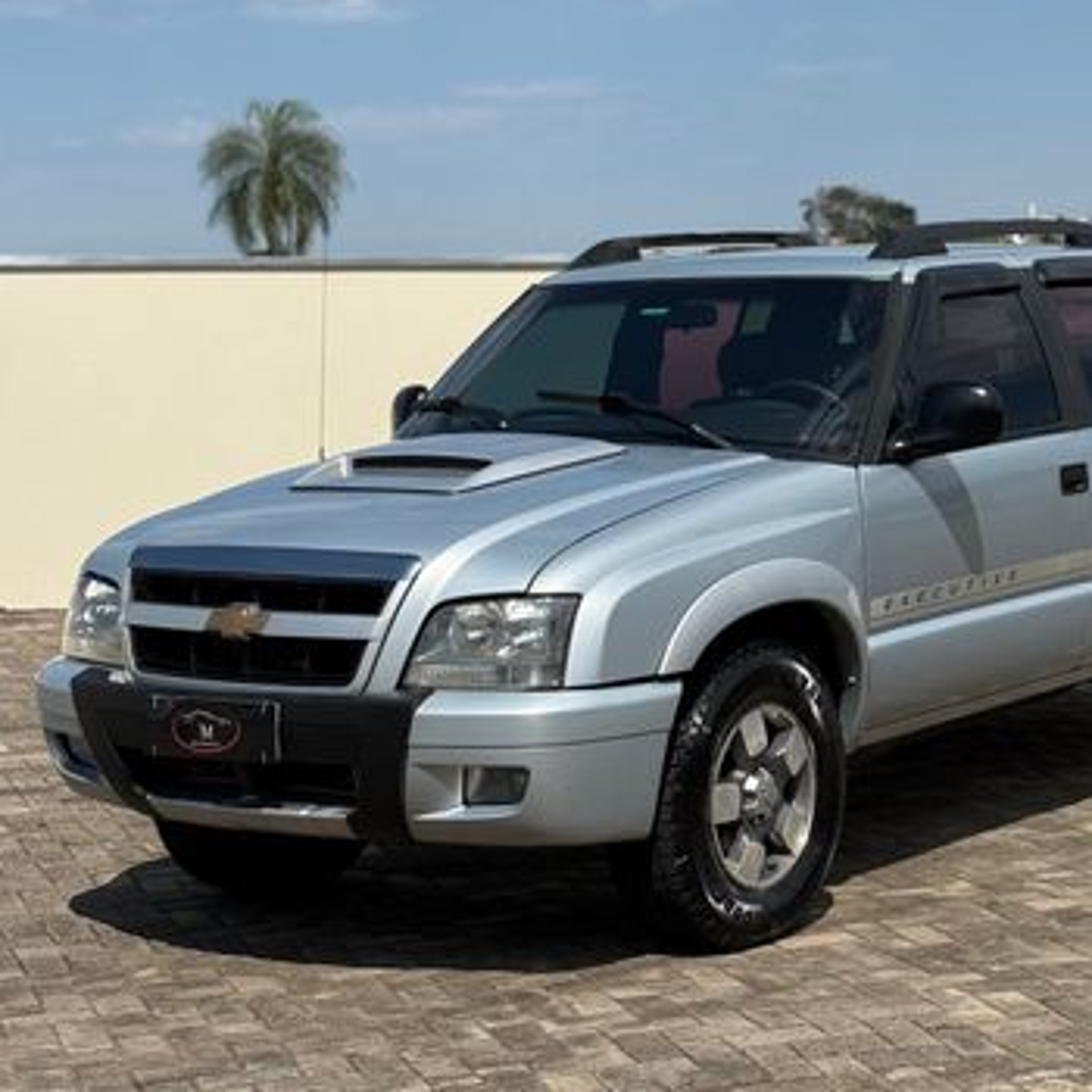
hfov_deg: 29.8
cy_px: 549
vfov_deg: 30.0
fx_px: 2034
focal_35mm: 57
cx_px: 730
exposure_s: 1/7874
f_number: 1.78
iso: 64
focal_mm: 6.76
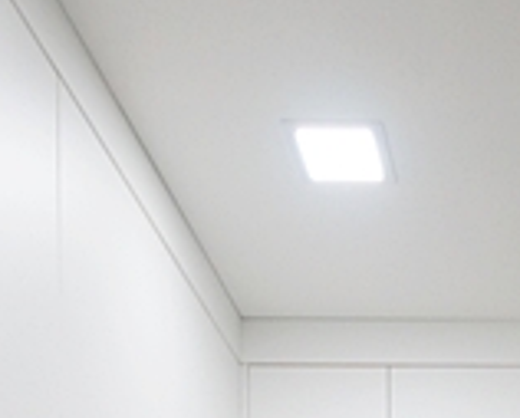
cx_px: 596
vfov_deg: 16.2
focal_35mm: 71
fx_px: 1095
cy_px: 856
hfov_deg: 24.6
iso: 800
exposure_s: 1/100
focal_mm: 10
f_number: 4
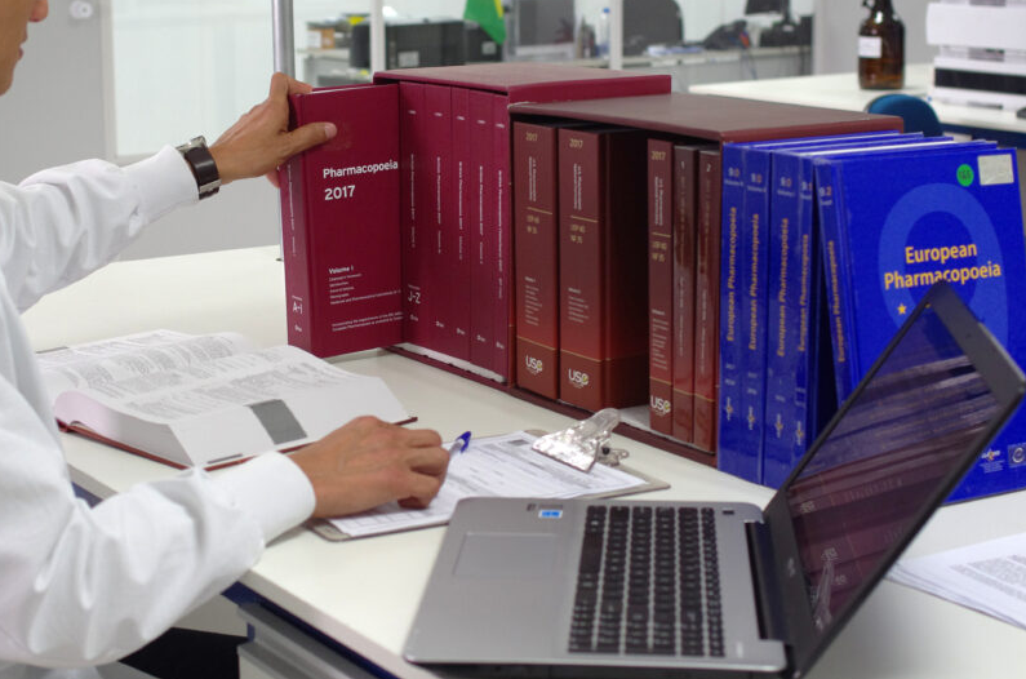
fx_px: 1905
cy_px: 248
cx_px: 418
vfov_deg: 20.2
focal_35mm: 67
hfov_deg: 30.1
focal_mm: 35
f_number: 4
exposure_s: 1/125
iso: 800
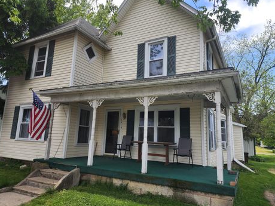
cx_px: 136
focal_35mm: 25
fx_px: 199
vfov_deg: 54.9
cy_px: 99
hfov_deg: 69.4
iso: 12
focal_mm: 6.4
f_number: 1.8
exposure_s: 1/485
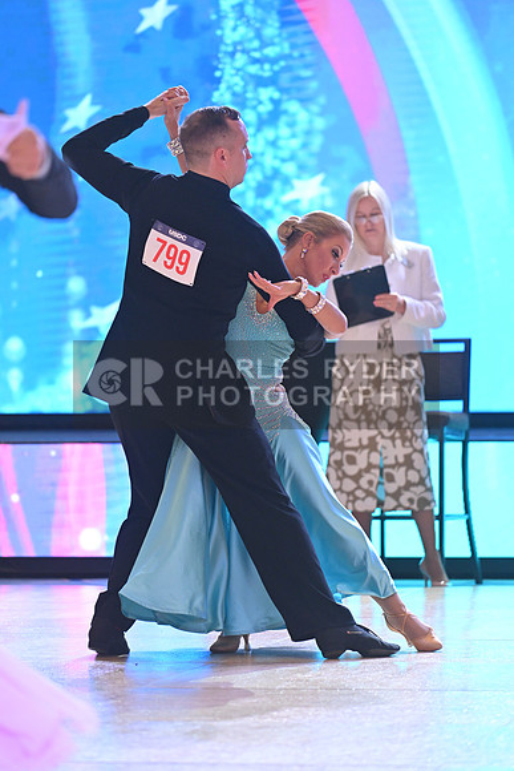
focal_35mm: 200
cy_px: 386
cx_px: 257
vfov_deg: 10.3
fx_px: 4280
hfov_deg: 6.9
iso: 2000
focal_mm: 200
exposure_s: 1/200
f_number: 4
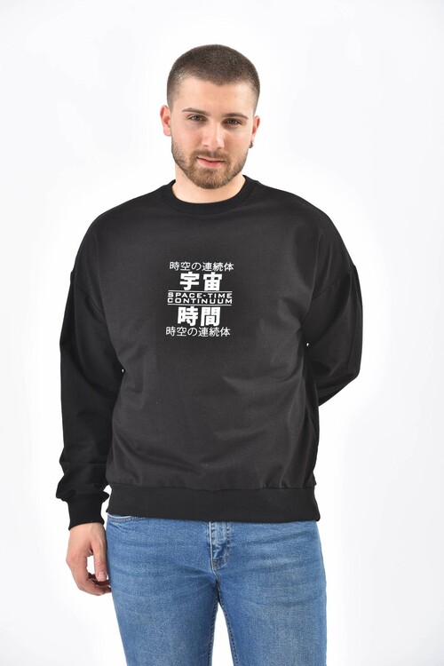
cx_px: 222
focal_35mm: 116
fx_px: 2146
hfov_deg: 11.8
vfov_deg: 17.6
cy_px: 333
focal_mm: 116
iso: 100
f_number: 7.1
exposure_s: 1/160
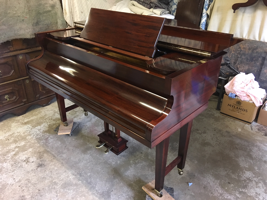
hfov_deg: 61.7
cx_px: 134
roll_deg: +0.1
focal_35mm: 29
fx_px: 224
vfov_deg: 48.2
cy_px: 100
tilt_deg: -27.4
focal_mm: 4.15
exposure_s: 1/25
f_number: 2.2
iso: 200
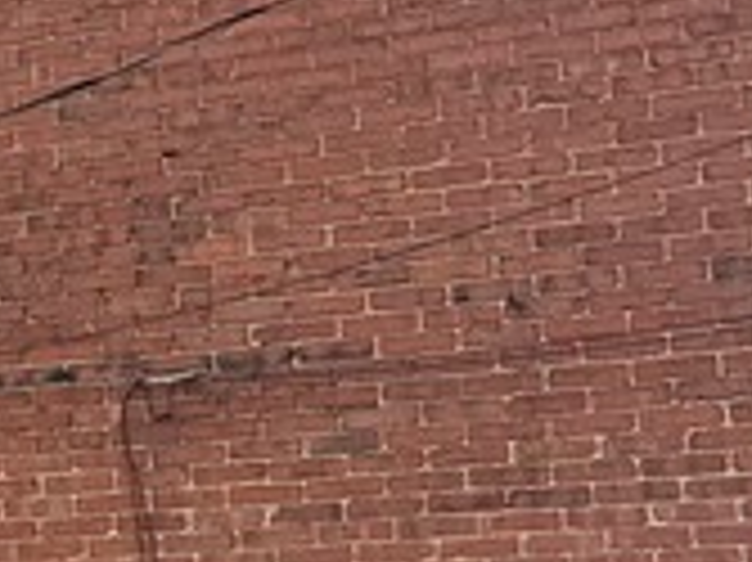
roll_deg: +0.0
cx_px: -1207
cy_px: 324
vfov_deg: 10.1
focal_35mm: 147
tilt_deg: +10.0
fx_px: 3191
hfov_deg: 10.8
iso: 80
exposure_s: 1/840
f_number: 1.78
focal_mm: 6.76
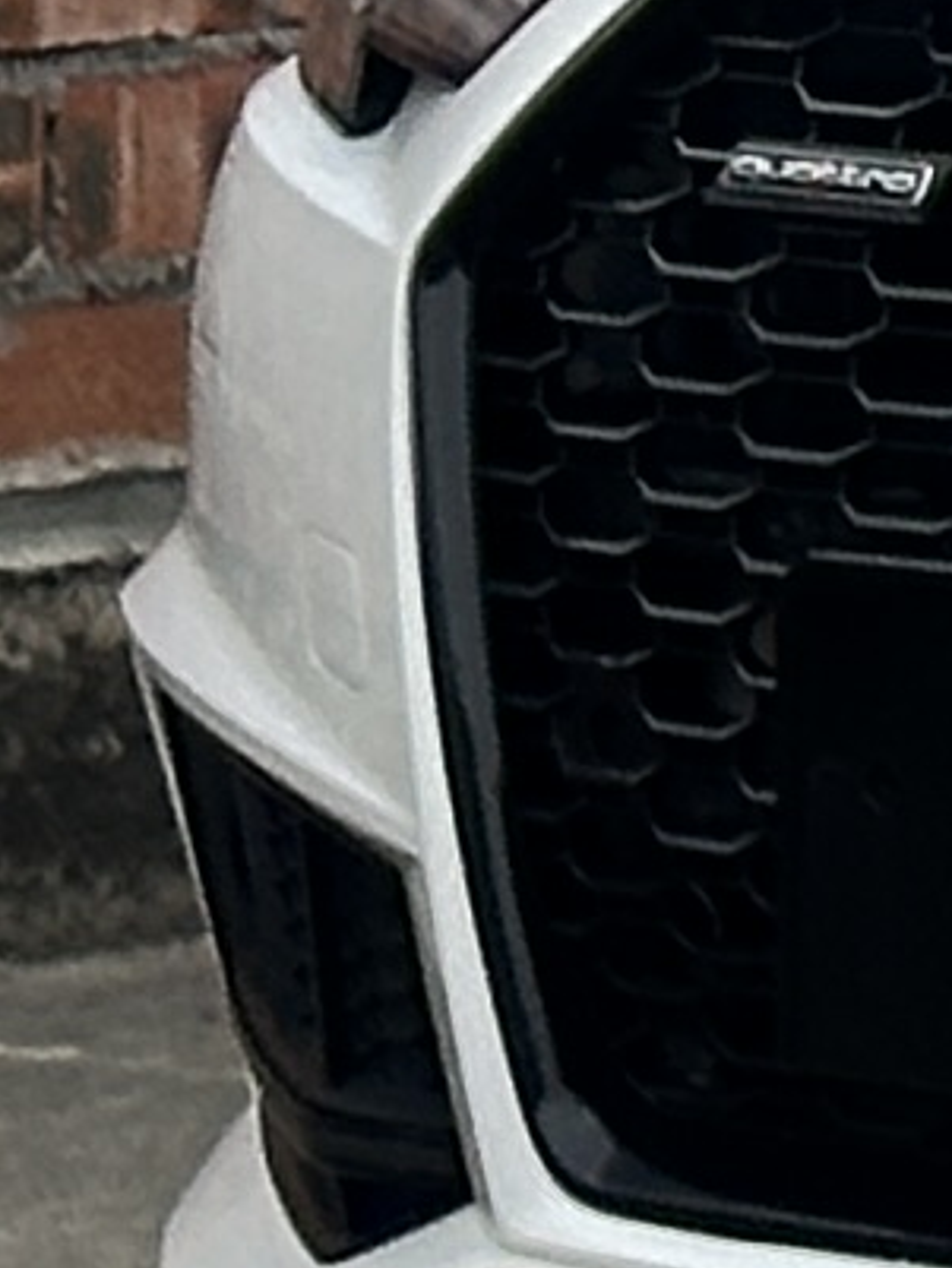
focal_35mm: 483
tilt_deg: +0.8
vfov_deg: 4.0
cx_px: 3890
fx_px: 17702
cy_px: -1587
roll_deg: +0.0
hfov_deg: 3.0
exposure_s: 1/1242
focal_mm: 6.86
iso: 64
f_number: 1.78
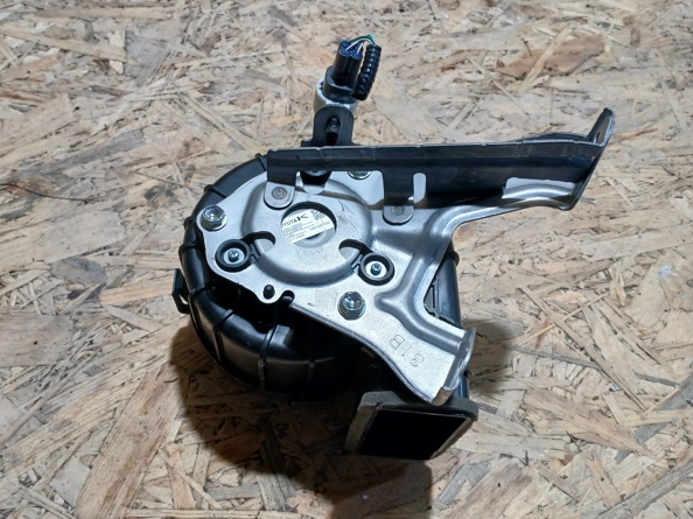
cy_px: 246
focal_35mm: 28
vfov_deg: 49.7
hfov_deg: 63.4
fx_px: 560
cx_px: 330
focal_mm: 3.98
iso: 100
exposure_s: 1/50
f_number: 1.8
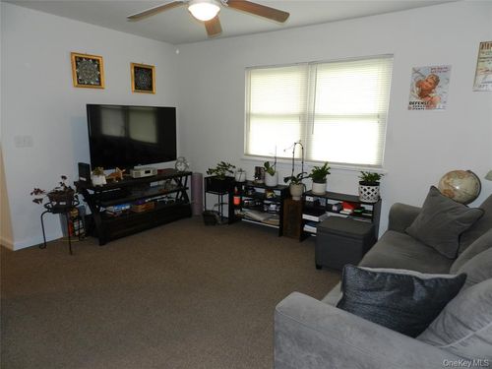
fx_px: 327
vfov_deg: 58.9
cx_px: 246
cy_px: 184
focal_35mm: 23
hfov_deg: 73.9
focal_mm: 4
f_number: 3.4
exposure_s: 1/30
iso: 200
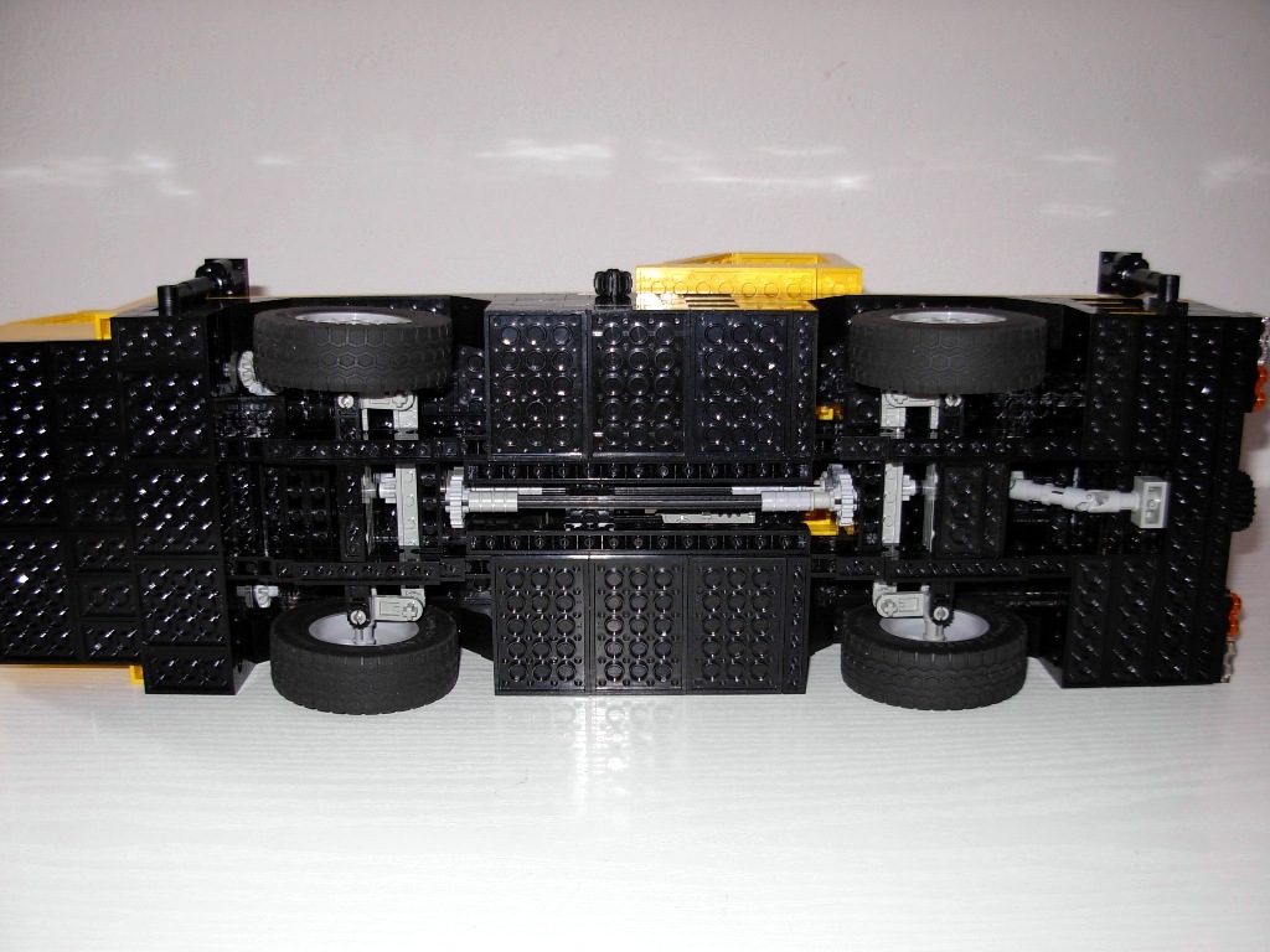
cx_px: 635
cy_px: 476
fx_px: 1394
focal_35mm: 38
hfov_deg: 49.0
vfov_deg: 37.7
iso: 79
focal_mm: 6.3
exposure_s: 1/22.6
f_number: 2.9
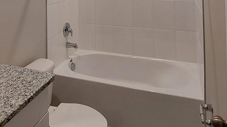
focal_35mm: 33
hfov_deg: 59.2
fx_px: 199
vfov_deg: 29.4
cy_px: -34
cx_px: 97
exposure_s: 1/60
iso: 125
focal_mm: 1.74
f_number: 2.2
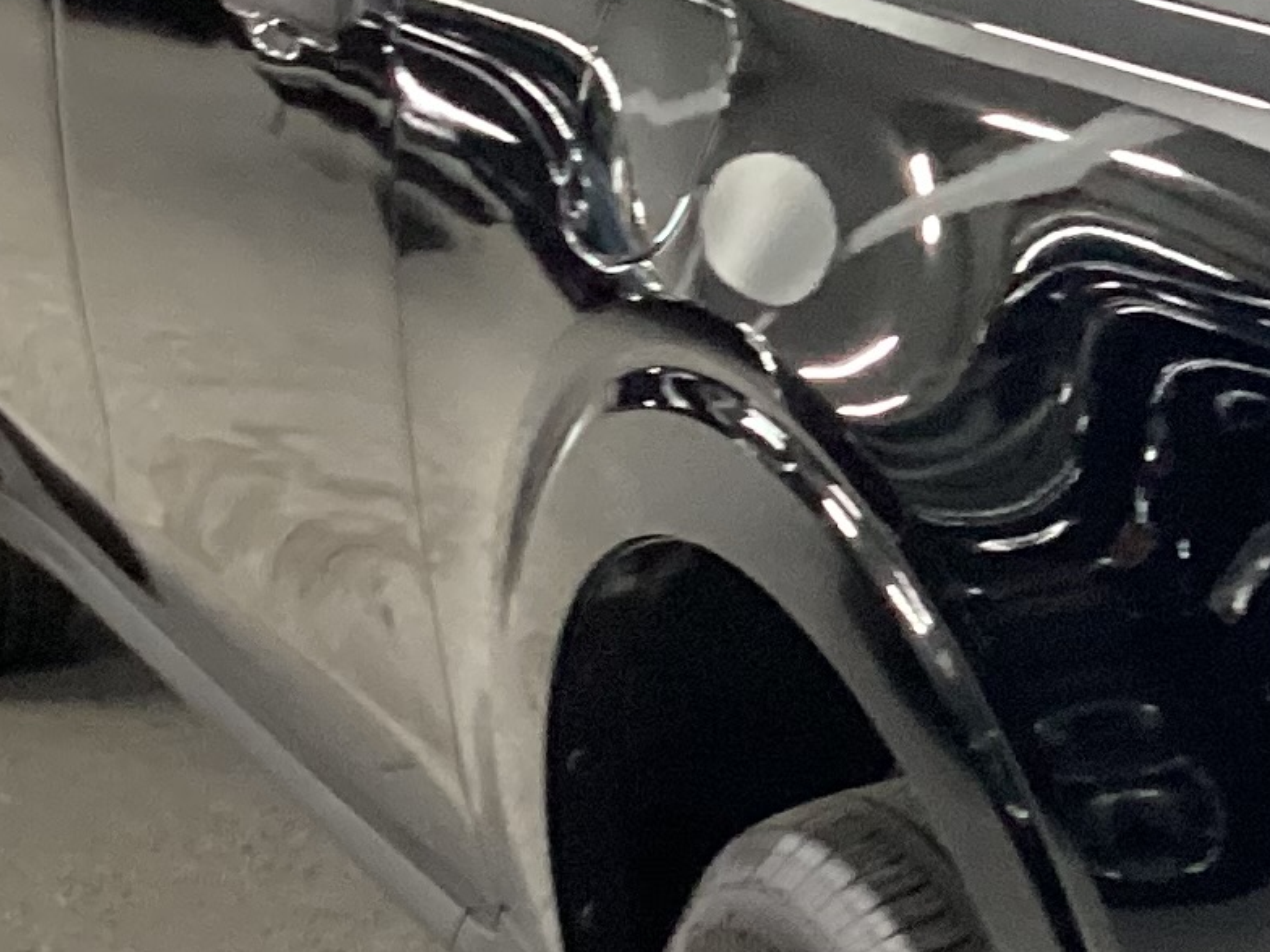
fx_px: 4733
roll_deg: +0.1
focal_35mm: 129
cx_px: 2039
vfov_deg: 11.5
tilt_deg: -17.2
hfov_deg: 14.1
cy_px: 455
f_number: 2.4
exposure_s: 1/33
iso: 320
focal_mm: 3.3
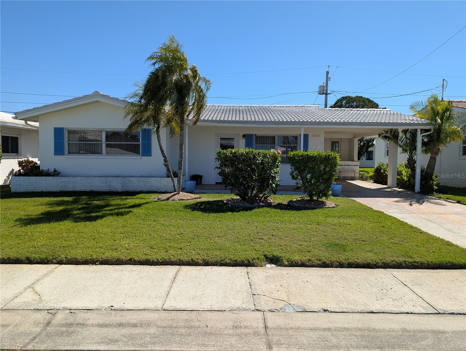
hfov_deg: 71.5
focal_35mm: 24
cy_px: 176
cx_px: 233
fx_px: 324
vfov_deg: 56.9
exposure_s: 1/1280
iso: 21
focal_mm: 6.9
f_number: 1.68
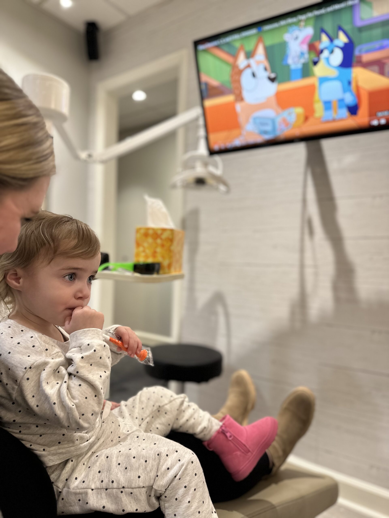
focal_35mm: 24
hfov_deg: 56.8
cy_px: 259
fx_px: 360
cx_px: 194
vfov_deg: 71.6
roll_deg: -1.7
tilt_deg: -0.8
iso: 160
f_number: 1.78
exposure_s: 1/60
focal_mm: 6.86
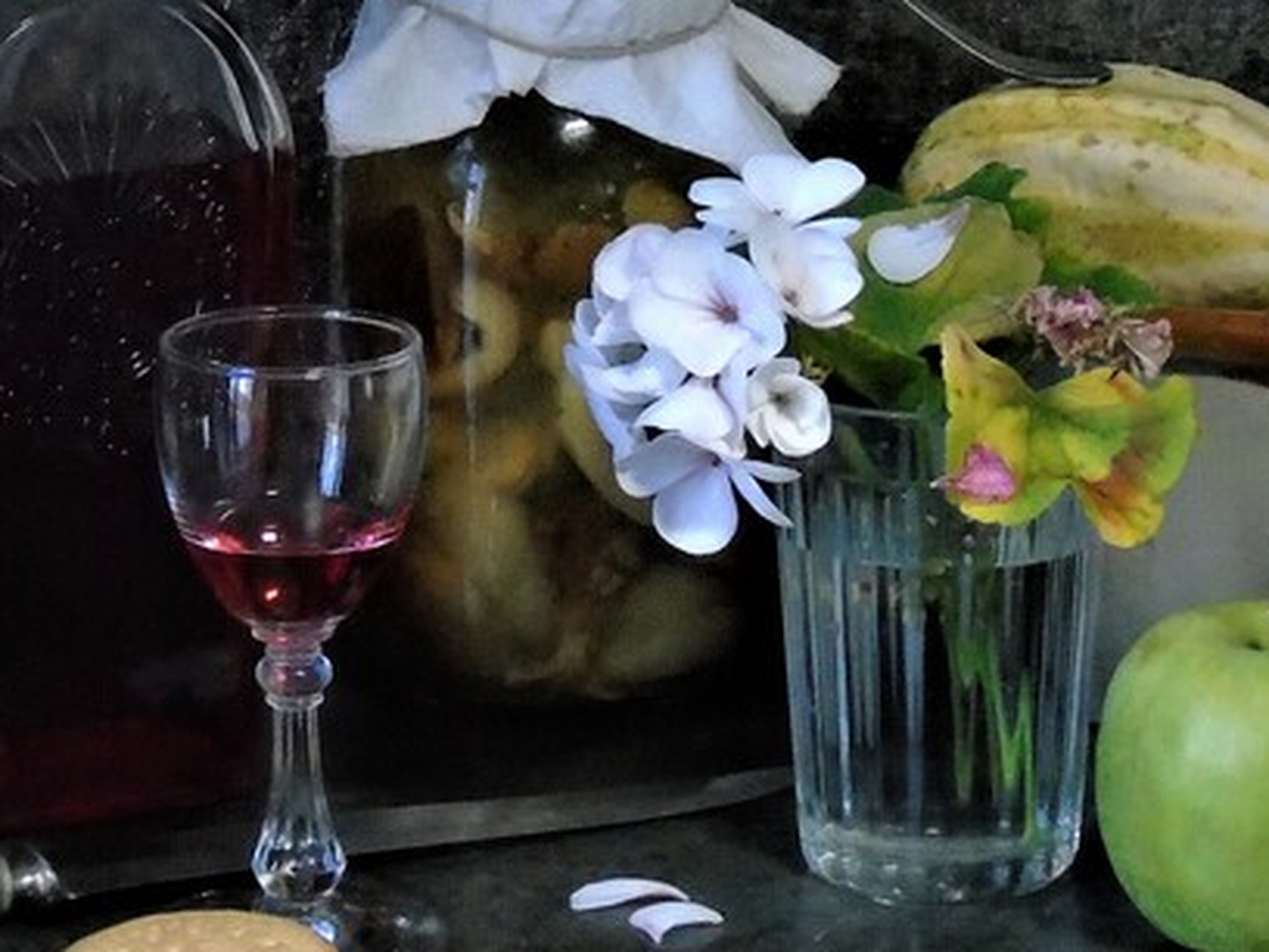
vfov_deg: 6.2
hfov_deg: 8.3
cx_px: 420
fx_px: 8725
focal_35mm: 238
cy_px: 110
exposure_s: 1/30
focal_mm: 19
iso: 800
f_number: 4.4
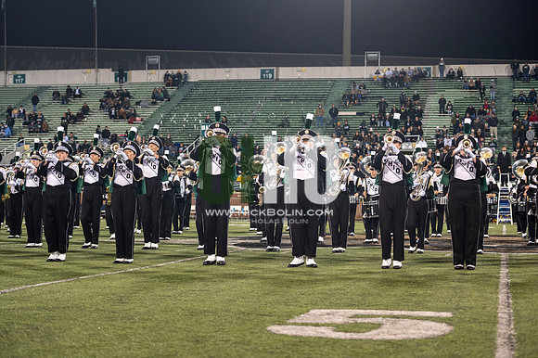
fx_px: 1045
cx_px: 269
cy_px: 179
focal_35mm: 70
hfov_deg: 28.9
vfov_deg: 19.4
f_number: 2.8
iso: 1000
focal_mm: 70
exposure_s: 1/500
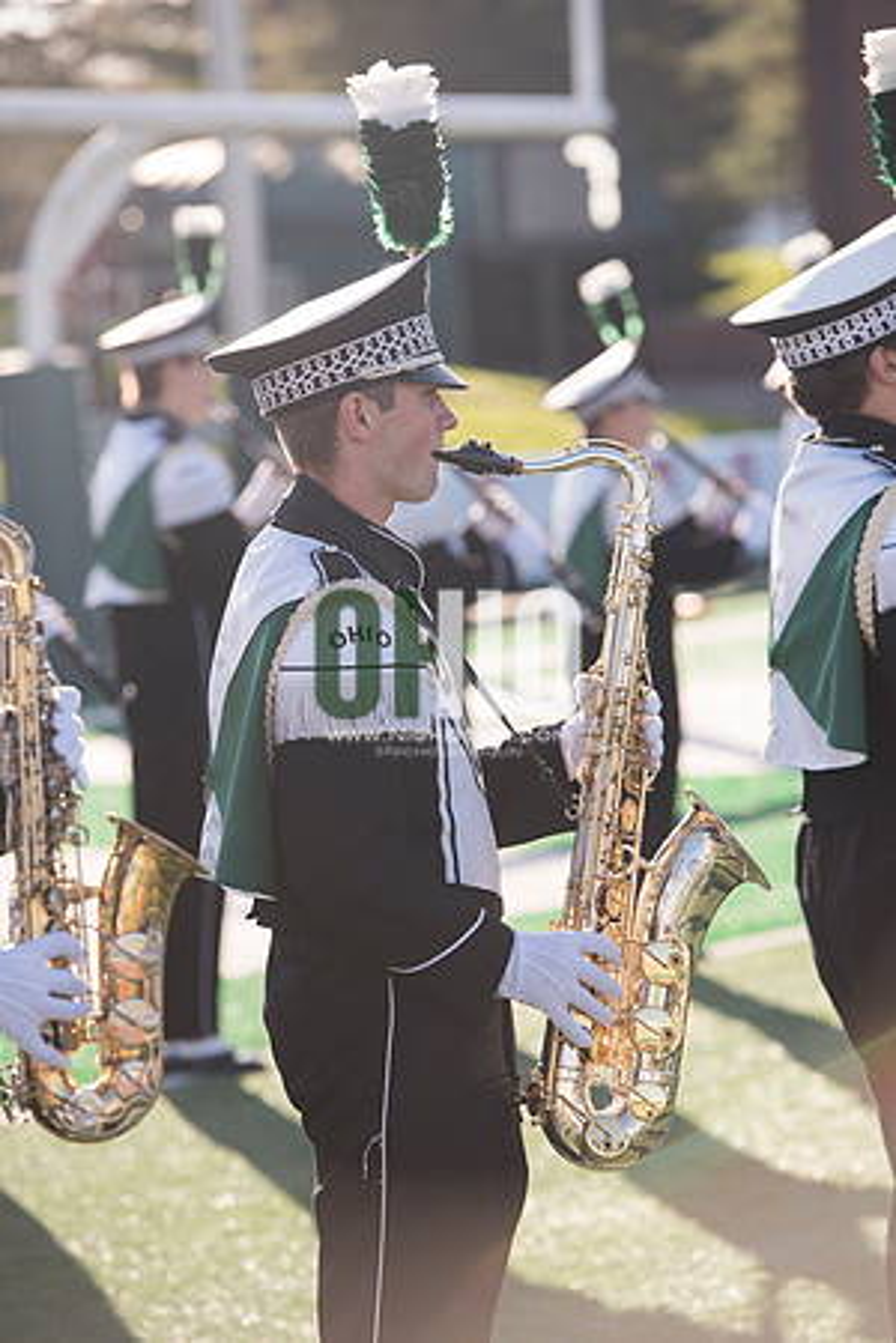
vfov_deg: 12.8
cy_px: 672
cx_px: 448
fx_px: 5973
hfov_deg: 8.6
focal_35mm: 160
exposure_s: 1/800
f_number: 5
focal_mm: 160
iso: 320
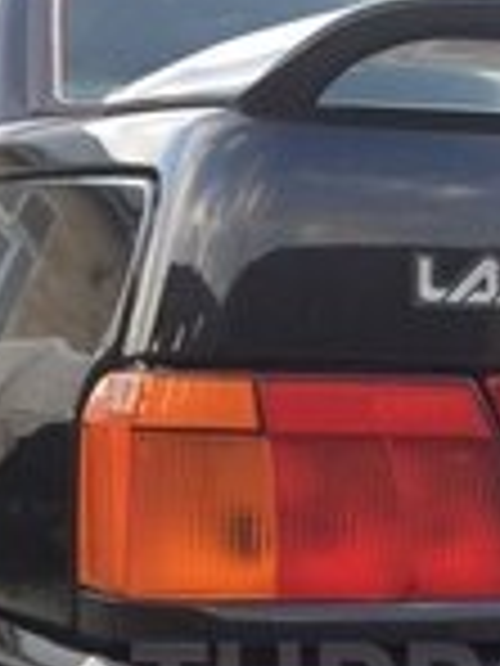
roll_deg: +0.4
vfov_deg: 19.5
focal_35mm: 97
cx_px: 477
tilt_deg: -8.5
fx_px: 1868
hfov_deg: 15.0
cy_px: 693
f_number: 2.2
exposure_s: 1/100
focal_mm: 4.15
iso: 50
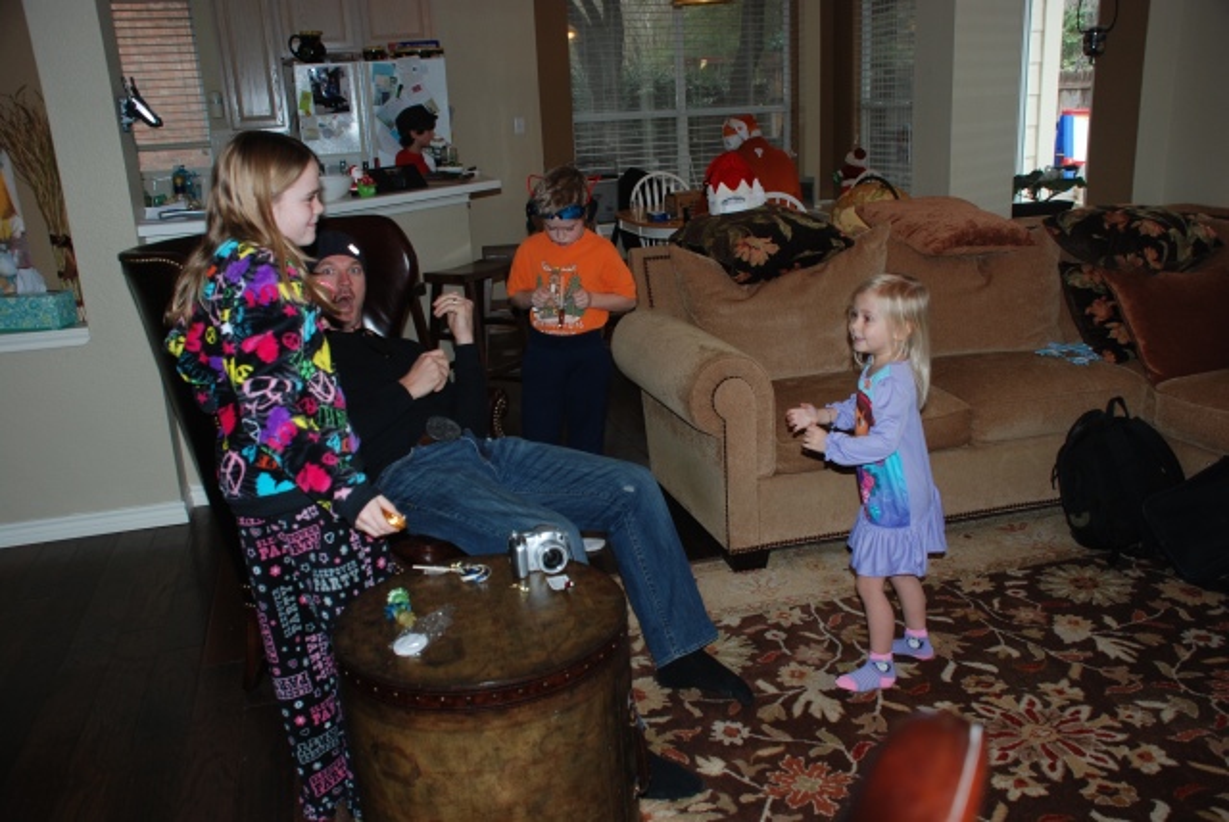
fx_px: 1025
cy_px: 411
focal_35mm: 30
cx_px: 614
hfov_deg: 61.9
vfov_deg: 43.7
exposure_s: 1/60
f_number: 3.8
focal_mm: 20
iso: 200
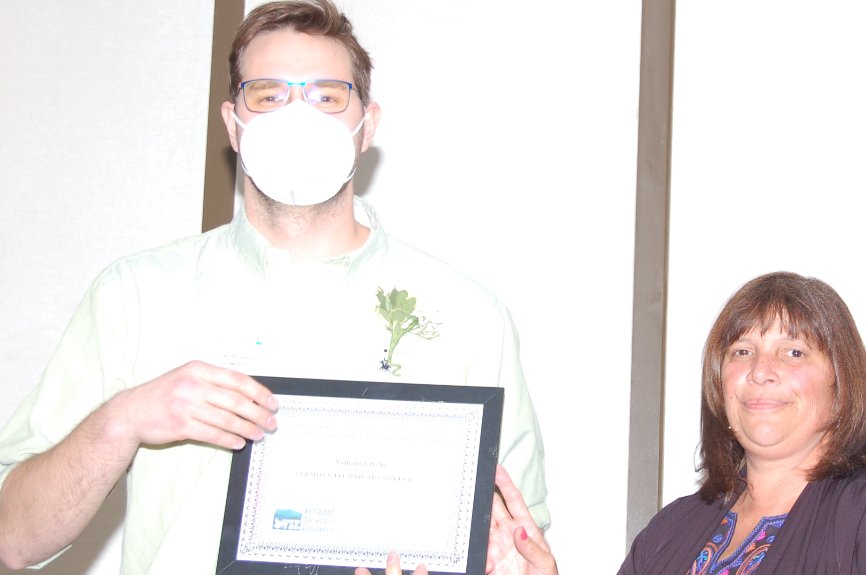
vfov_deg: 12.1
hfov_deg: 18.1
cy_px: 251
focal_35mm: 113
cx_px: 571
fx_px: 2716
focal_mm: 46
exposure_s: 1/60
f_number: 5.3
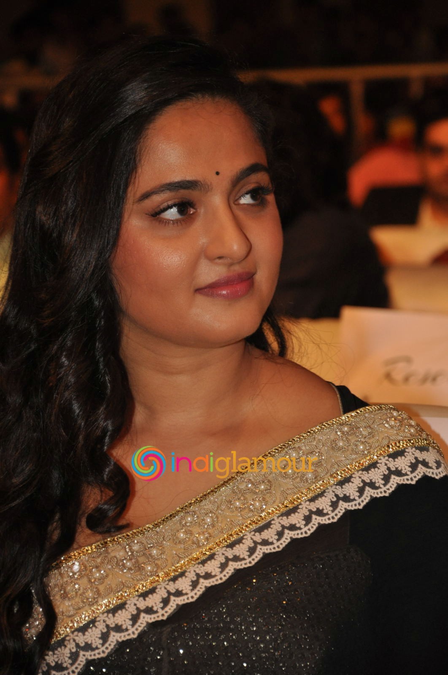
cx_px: 224
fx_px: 2949
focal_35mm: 158
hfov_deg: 8.7
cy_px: 338
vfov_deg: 13.1
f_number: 5.6
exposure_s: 1/60
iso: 800
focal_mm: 105
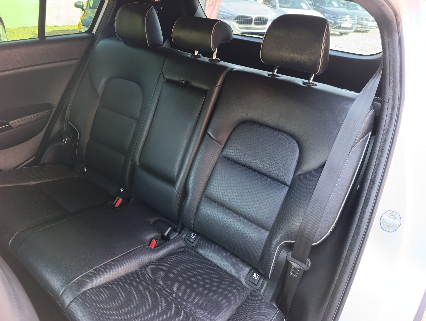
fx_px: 283
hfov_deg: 73.8
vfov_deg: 59.0
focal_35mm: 23
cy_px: 160
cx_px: 213
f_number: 1.6
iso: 800
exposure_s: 1/100
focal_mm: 6.14
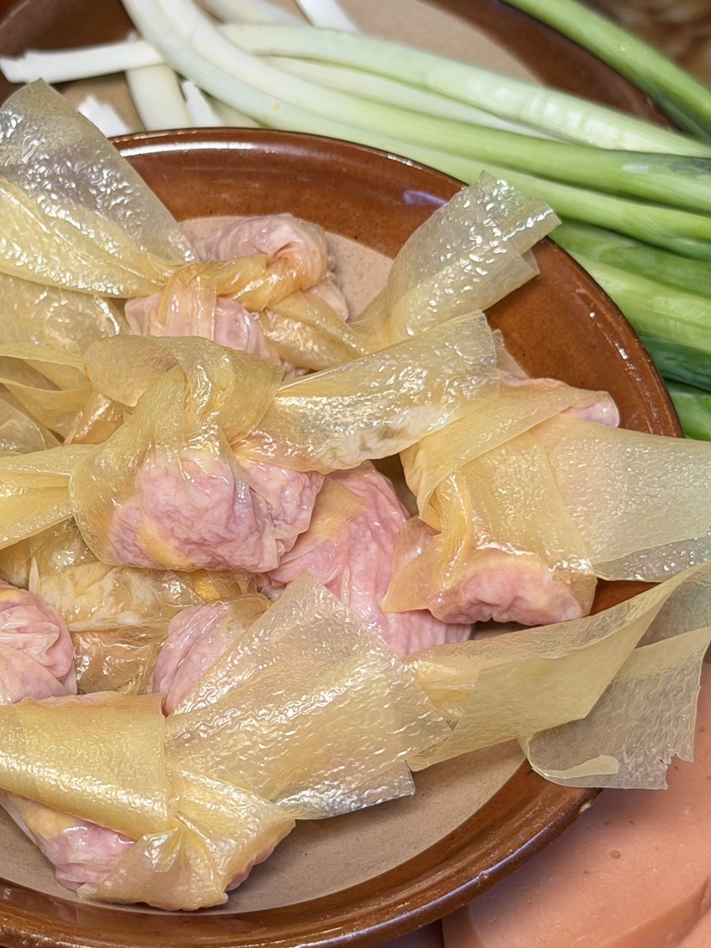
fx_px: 2381
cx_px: 182
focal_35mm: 87
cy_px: 585
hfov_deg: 16.9
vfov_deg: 22.5
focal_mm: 6.76
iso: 64
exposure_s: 1/100
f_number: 1.78
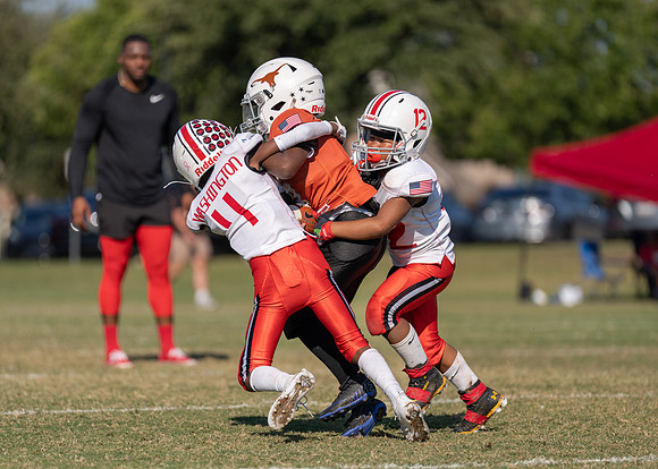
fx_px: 5093
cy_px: 265
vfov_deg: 5.3
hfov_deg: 7.4
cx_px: 302
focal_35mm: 273
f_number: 2.8
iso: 100
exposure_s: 1/2500
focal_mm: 200
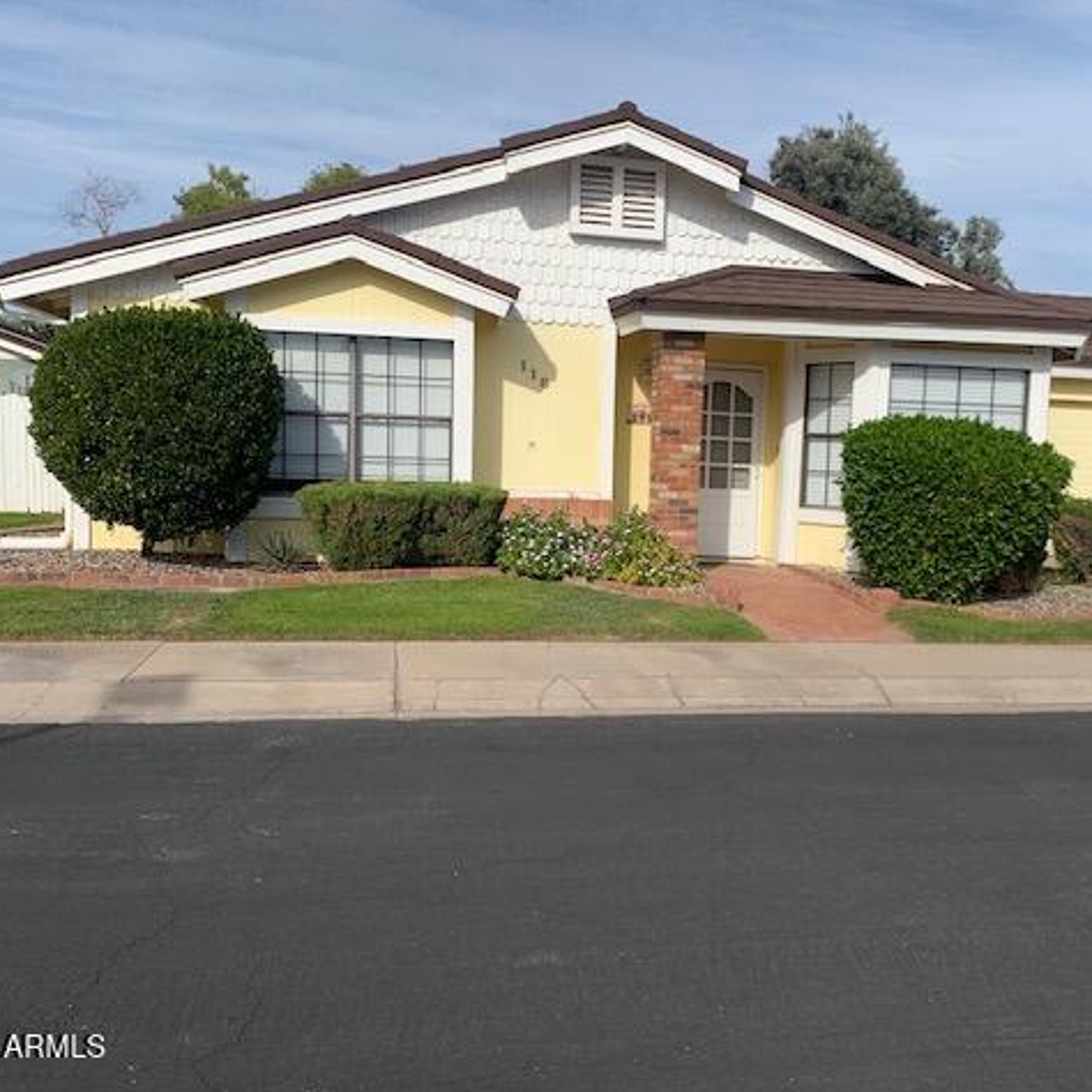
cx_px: 652
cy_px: 544
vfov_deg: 52.5
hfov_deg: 52.2
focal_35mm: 31
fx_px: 1106
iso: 25
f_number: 1.8
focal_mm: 4.25
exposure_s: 1/2994
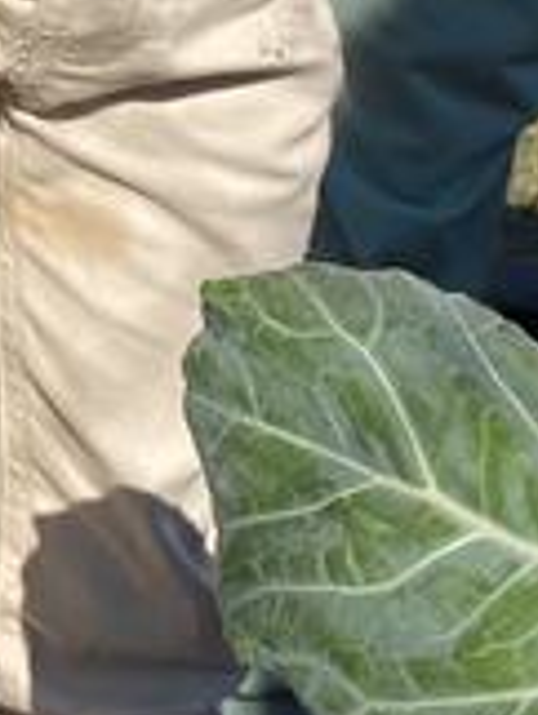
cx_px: -427
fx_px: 3125
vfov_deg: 12.4
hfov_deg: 9.4
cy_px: -349
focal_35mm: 151
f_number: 1.8
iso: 32
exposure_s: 1/1629
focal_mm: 4.25
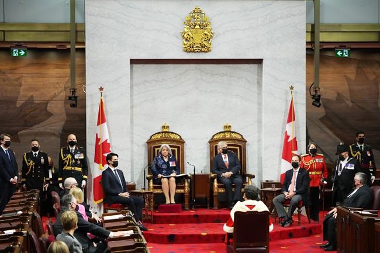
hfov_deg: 20.4
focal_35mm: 100
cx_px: 190
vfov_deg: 13.7
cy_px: 126
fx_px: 1055
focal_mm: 100
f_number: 5.6
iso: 8000
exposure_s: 1/250
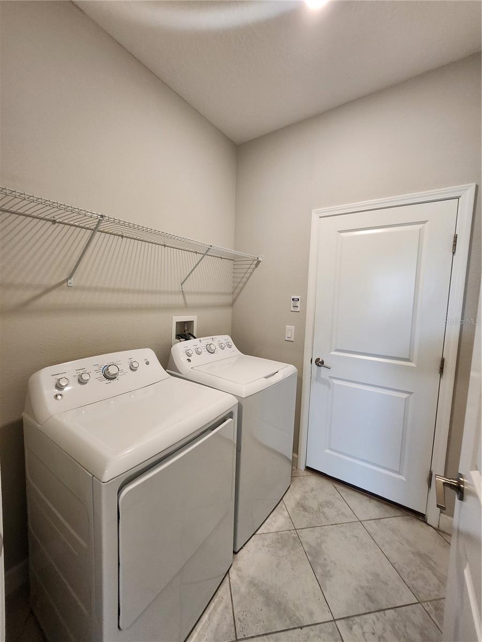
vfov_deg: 106.2
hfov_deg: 89.9
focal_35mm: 13
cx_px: 241
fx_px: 241
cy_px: 321
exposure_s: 1/60
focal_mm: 1.74
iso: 320
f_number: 2.2
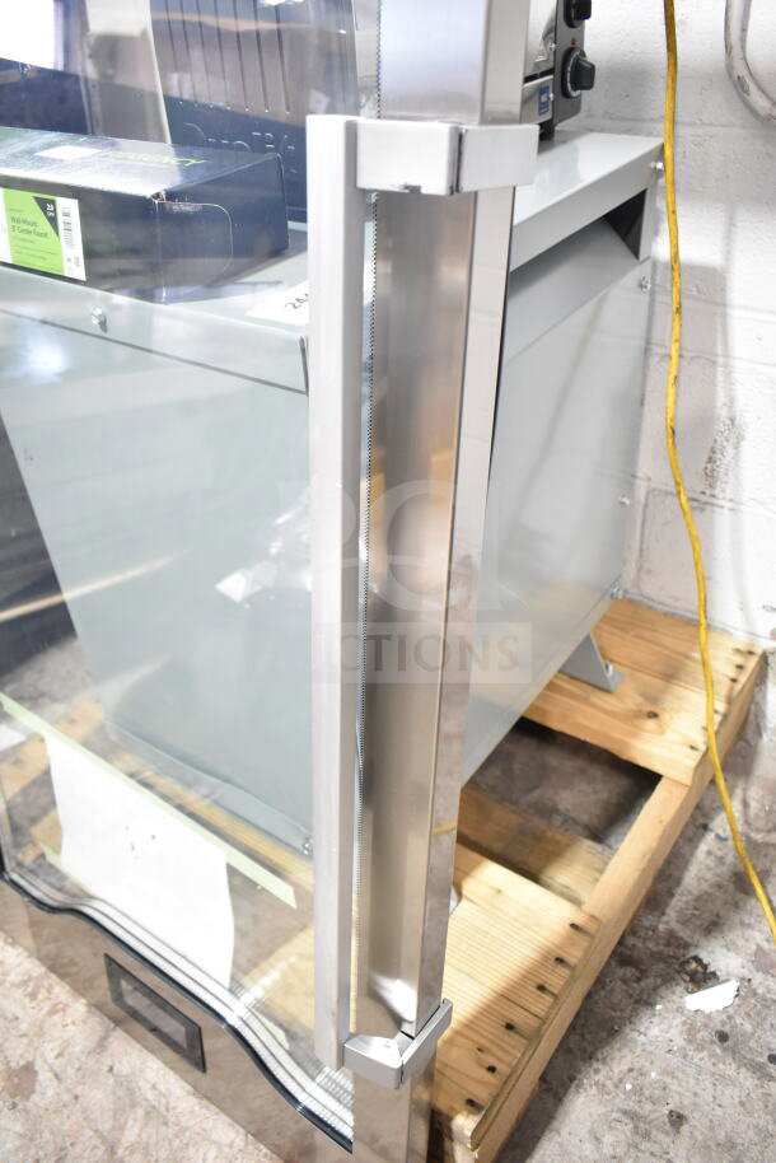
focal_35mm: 30
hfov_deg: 43.6
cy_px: 582
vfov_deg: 61.9
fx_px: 969
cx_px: 388
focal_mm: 20
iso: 1600
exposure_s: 1/60
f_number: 3.8
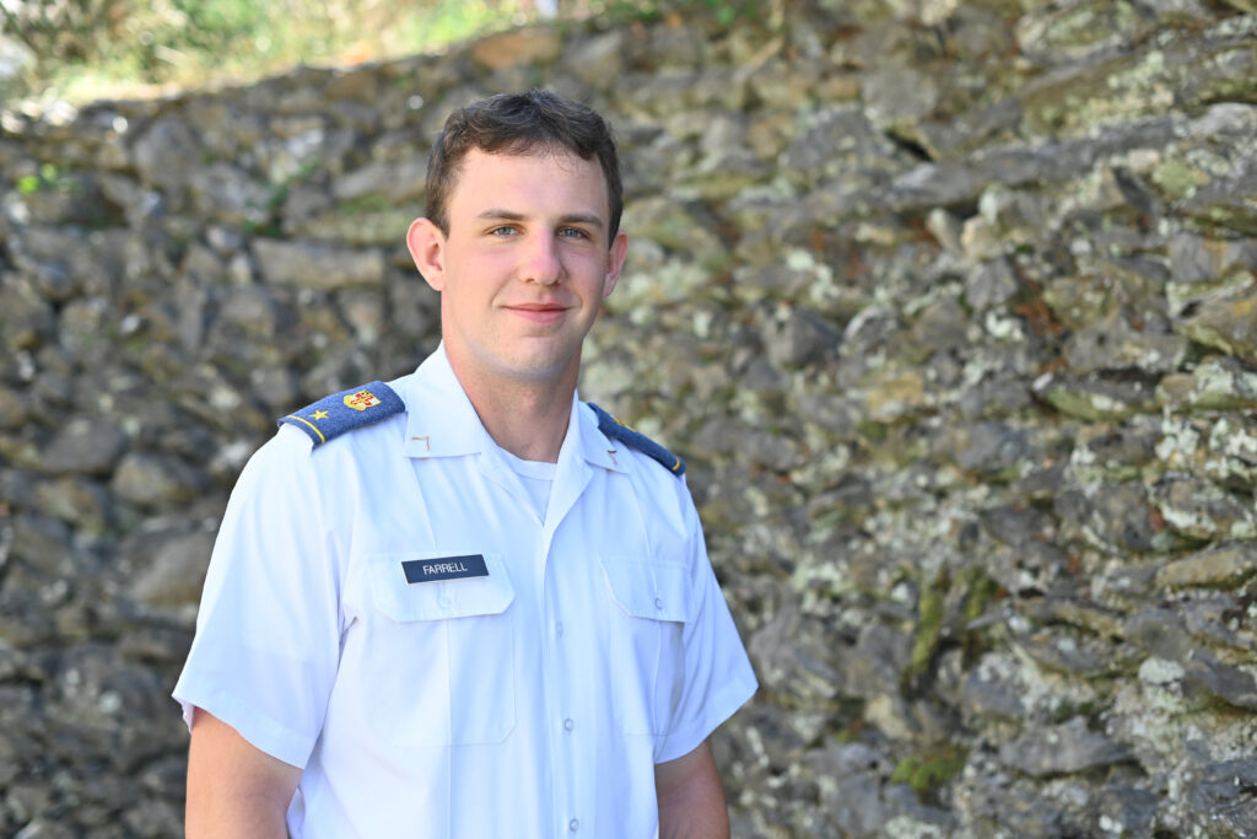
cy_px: 420
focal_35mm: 50
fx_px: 1746
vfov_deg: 27.0
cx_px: 628
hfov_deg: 39.6
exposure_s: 1/250
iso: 100
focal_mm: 50
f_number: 2.8
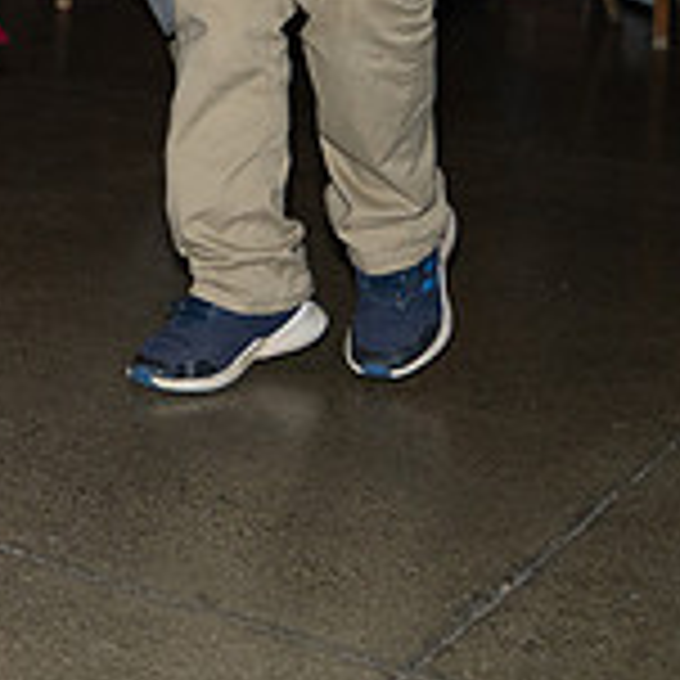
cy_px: -124
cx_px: -495
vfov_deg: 17.5
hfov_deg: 15.9
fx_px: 2111
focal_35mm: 95
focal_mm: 29
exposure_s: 1/250
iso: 1600
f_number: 2.8
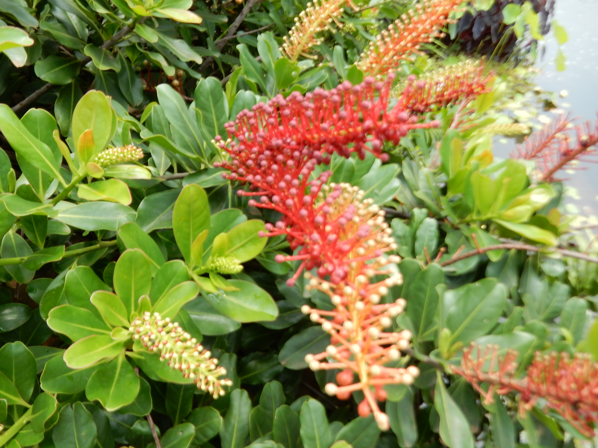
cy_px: 224
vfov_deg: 54.9
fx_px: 432
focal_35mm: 25
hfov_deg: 69.4
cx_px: 299
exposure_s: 1/250
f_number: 3.7
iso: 125
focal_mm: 4.5
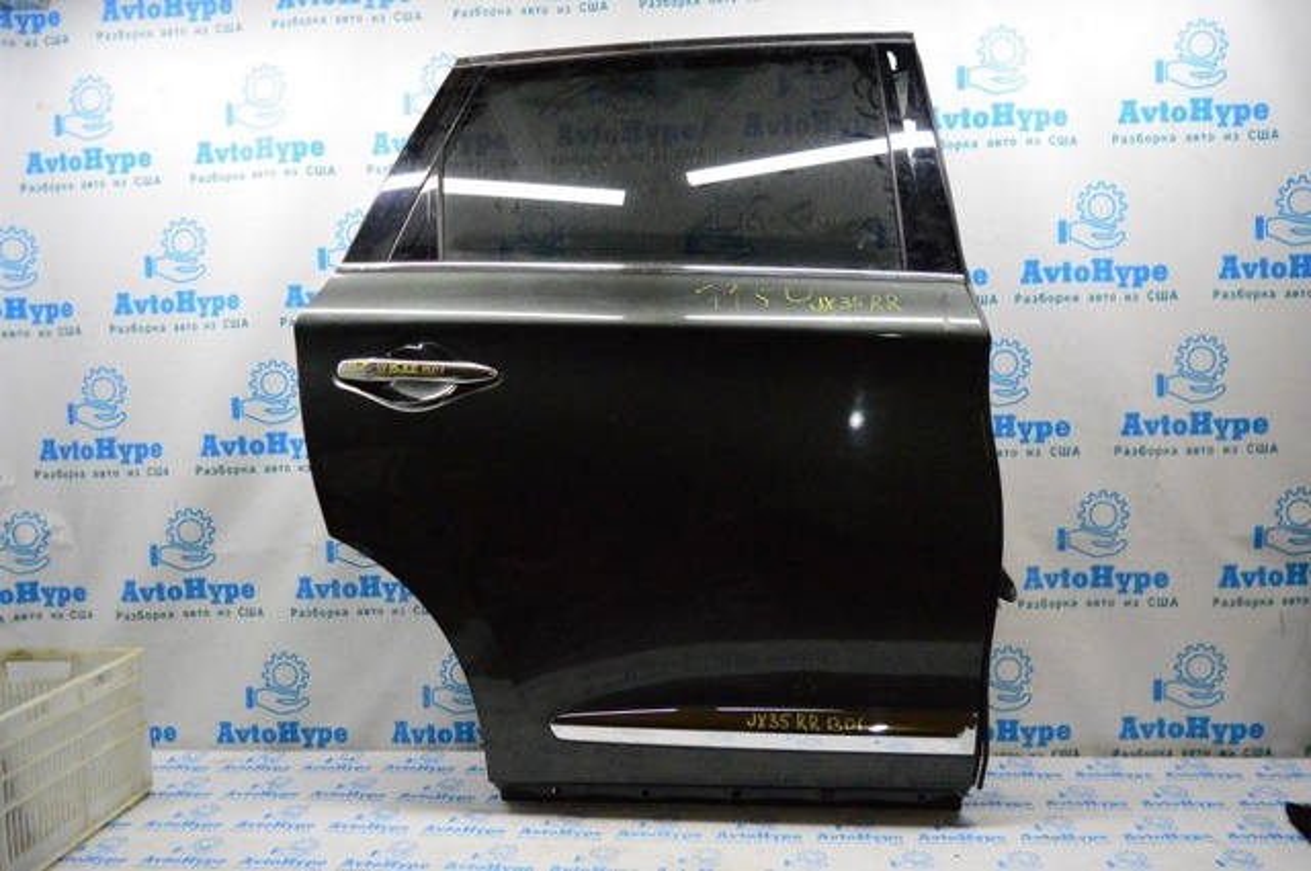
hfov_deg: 62.0
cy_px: 436
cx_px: 656
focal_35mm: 30
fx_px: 1091
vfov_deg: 43.5
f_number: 3.5
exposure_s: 1/800
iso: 6400
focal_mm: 20
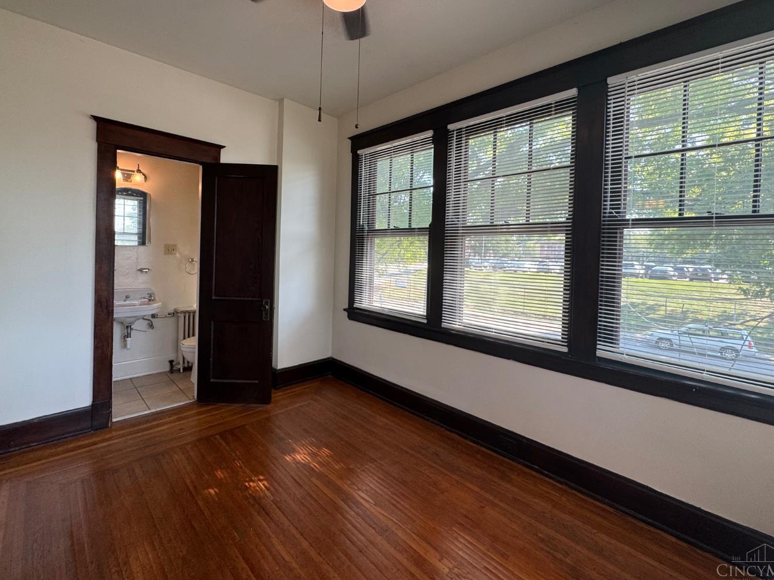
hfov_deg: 94.4
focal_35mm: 16
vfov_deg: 77.8
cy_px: 259
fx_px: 358
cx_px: 365
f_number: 2.2
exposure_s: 1/120
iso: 100
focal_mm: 2.22
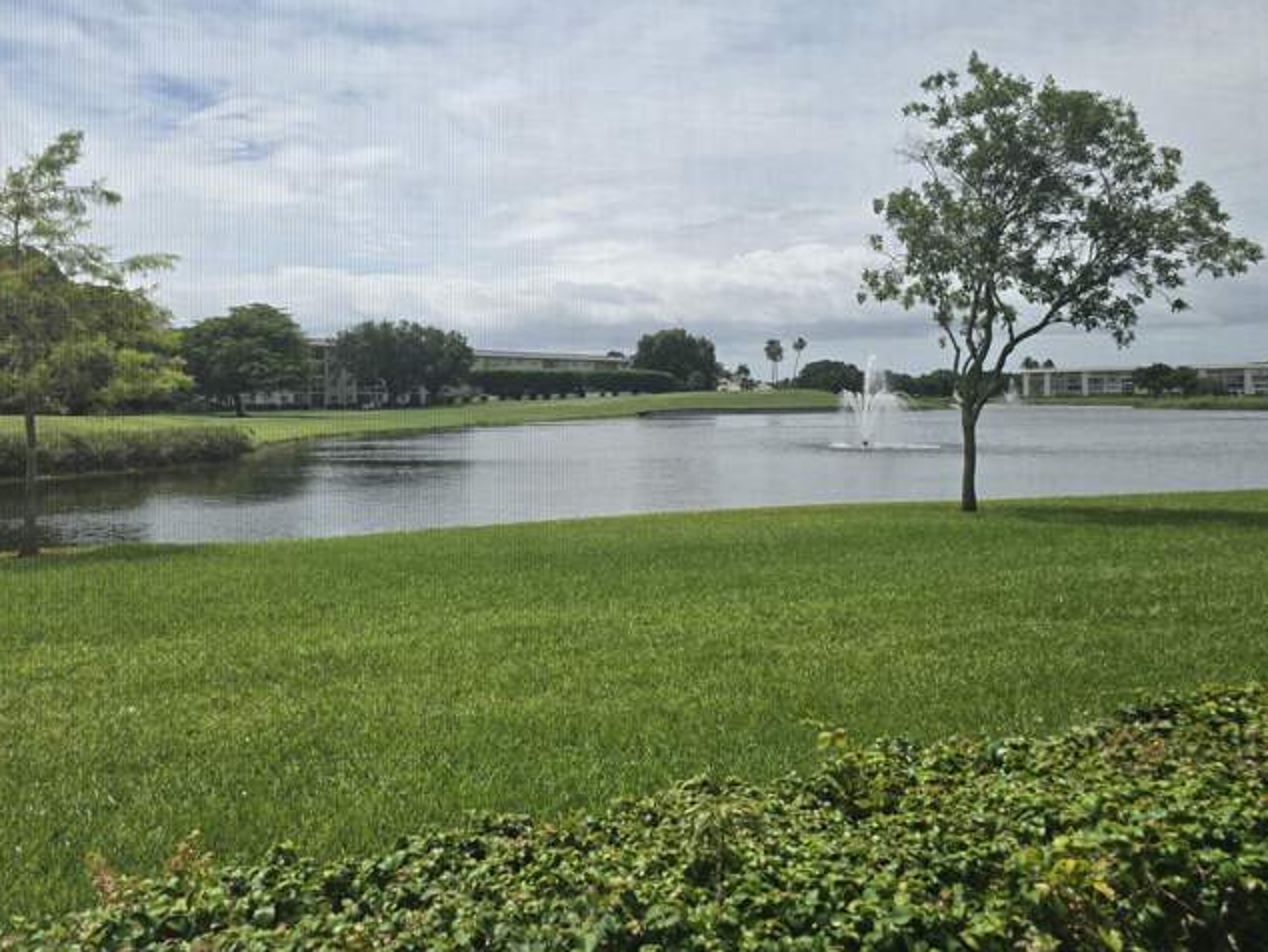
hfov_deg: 61.6
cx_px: 620
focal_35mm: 29
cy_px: 402
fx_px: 1063
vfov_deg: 48.1
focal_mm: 6.3
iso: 12
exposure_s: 1/1311
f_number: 1.7
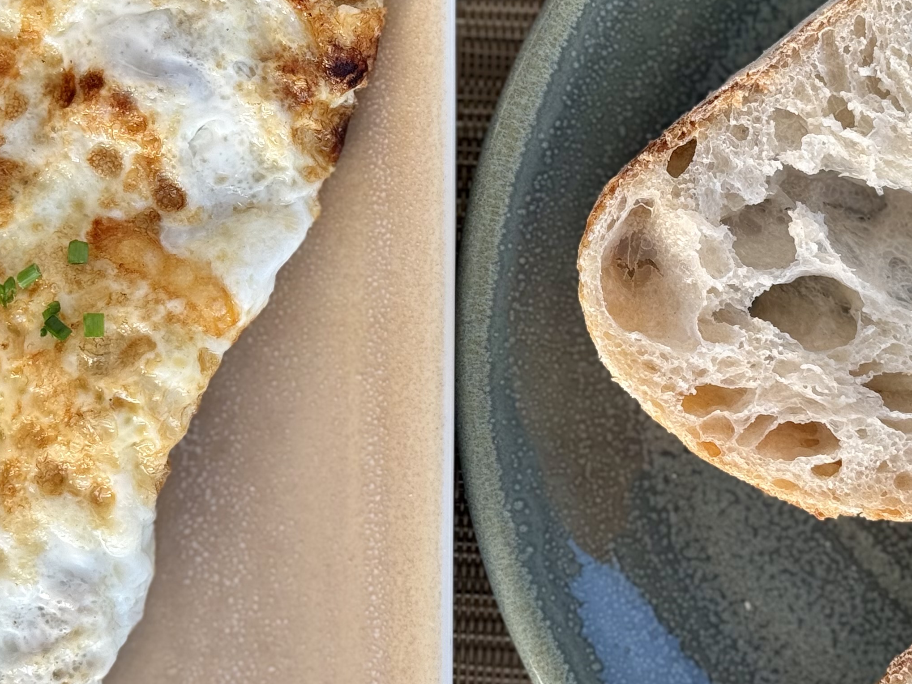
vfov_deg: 15.5
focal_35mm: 95
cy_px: 229
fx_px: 2503
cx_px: 448
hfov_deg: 20.6
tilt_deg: -89.0
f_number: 1.78
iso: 64
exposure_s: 1/368
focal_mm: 6.76
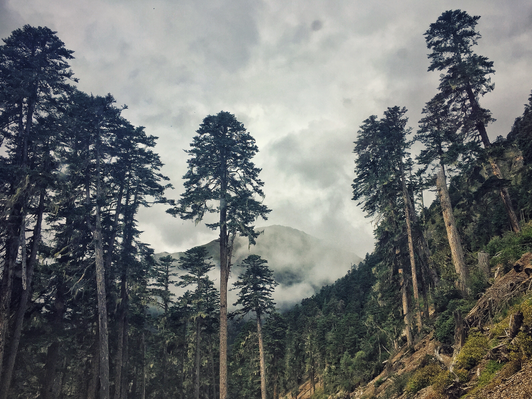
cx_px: 274
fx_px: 461
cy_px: 201
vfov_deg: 46.8
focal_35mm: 30
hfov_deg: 60.0
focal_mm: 4.15
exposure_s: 1/3049
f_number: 2.2
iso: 32
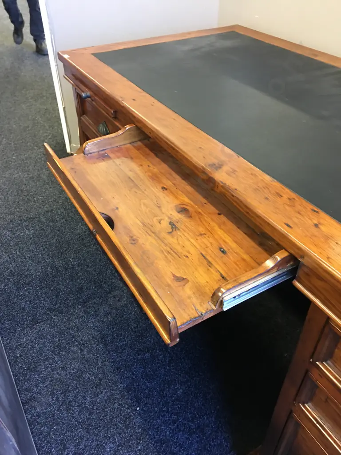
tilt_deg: -38.7
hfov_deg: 48.2
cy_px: 228
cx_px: 170
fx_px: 381
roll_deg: -2.5
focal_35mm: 29
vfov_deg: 61.7
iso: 80
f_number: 2.2
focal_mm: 4.15
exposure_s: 1/10
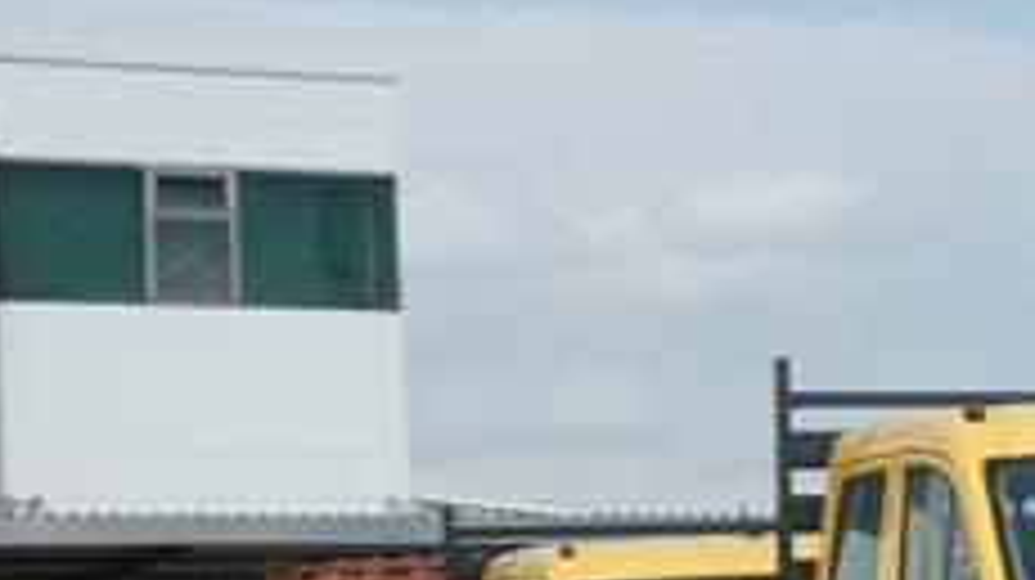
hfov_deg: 11.4
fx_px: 4882
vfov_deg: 6.8
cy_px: 584
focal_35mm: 178
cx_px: 1778
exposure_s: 1/800
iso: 80
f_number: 4
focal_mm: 8.4
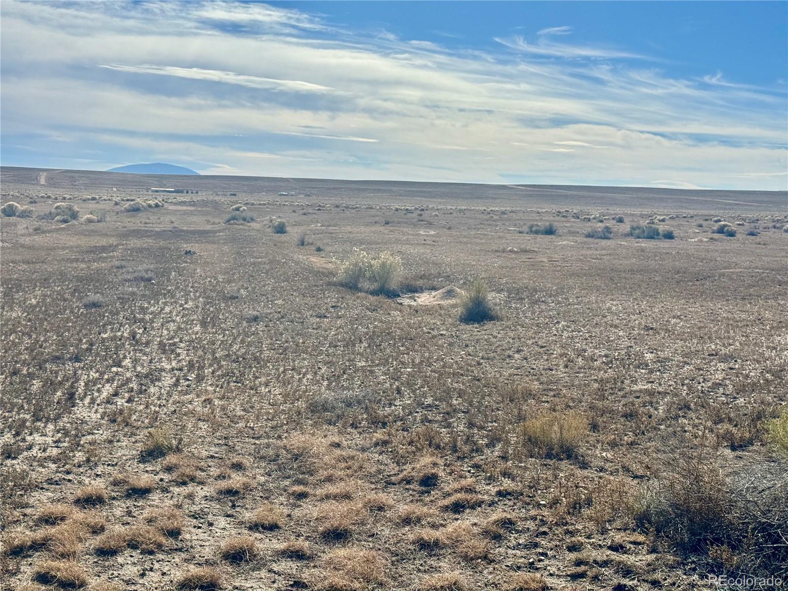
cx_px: 394
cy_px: 296
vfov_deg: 30.3
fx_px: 1093
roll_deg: -1.9
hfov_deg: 39.7
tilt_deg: -4.7
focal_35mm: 48
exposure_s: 1/12500
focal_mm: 6.76
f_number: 1.78
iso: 80
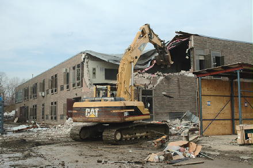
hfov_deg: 45.0
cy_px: 84
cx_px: 126
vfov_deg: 30.8
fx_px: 305
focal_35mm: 44
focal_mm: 29
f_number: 10
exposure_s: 1/400
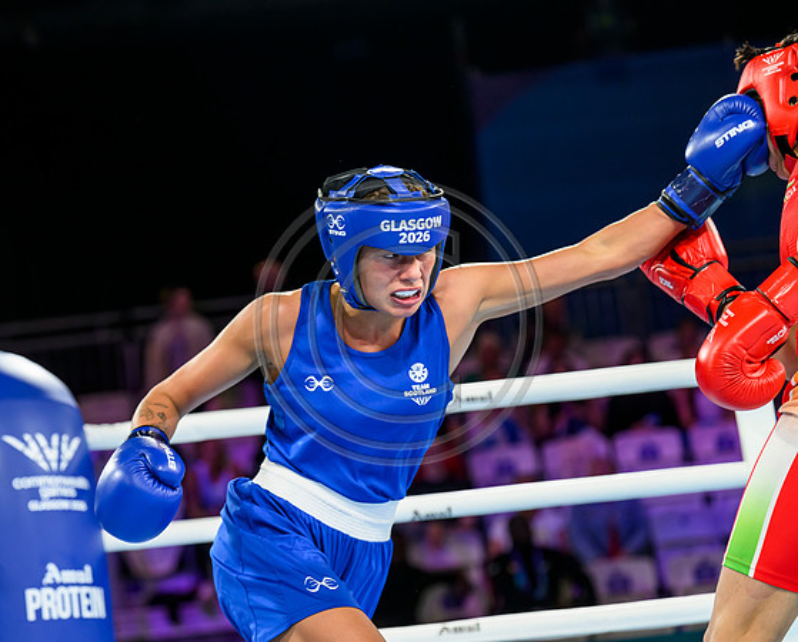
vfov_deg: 14.3
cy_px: 314
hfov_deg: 17.6
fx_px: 2568
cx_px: 307
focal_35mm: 108
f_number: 3.2
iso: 2000
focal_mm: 94
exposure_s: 1/1600
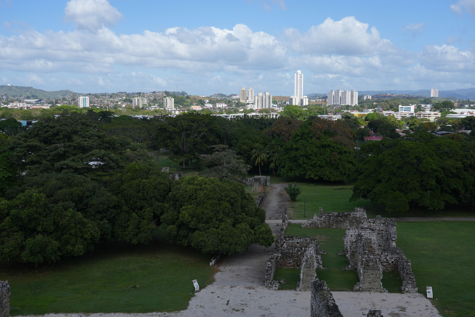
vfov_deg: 32.6
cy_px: 158
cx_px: 238
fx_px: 541
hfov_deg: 47.4
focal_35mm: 41
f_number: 10
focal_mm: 41
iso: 100
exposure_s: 1/200
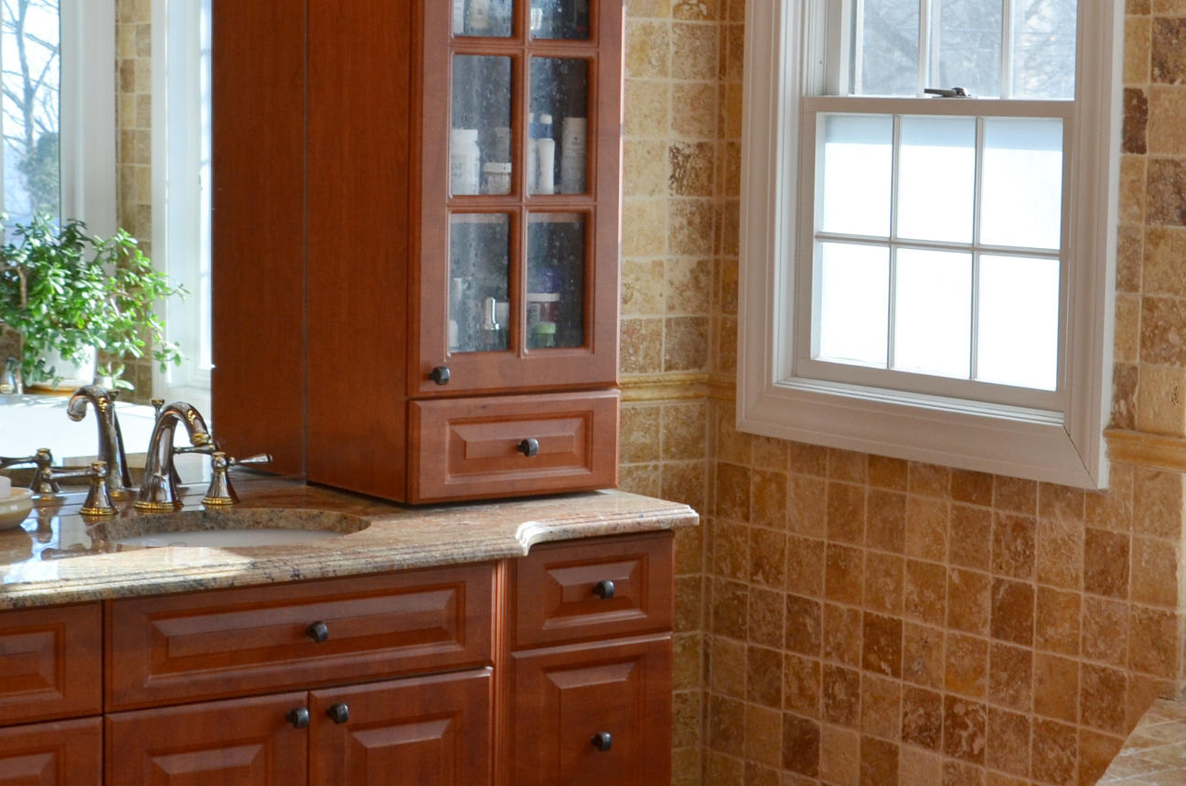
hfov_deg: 24.1
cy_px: 285
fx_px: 2762
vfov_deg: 16.2
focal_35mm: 84
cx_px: 812
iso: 280
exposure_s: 1/125
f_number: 5.6
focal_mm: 24
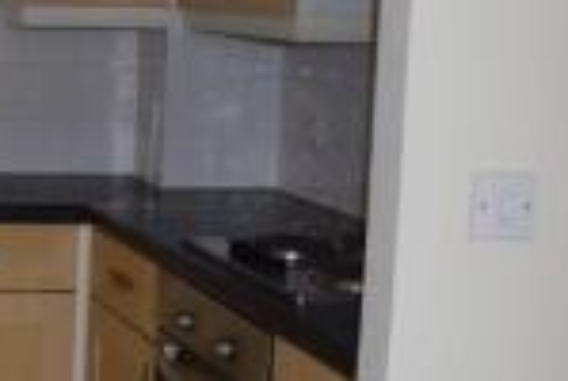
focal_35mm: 86
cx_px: -240
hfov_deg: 20.7
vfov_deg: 15.9
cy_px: 147
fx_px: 1360
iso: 800
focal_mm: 18
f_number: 4.5
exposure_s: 1/80
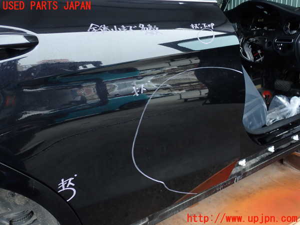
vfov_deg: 46.8
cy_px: 112
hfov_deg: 60.0
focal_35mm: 30
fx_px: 260
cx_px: 150
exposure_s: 1/80
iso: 100
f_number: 3.2
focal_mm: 5.4
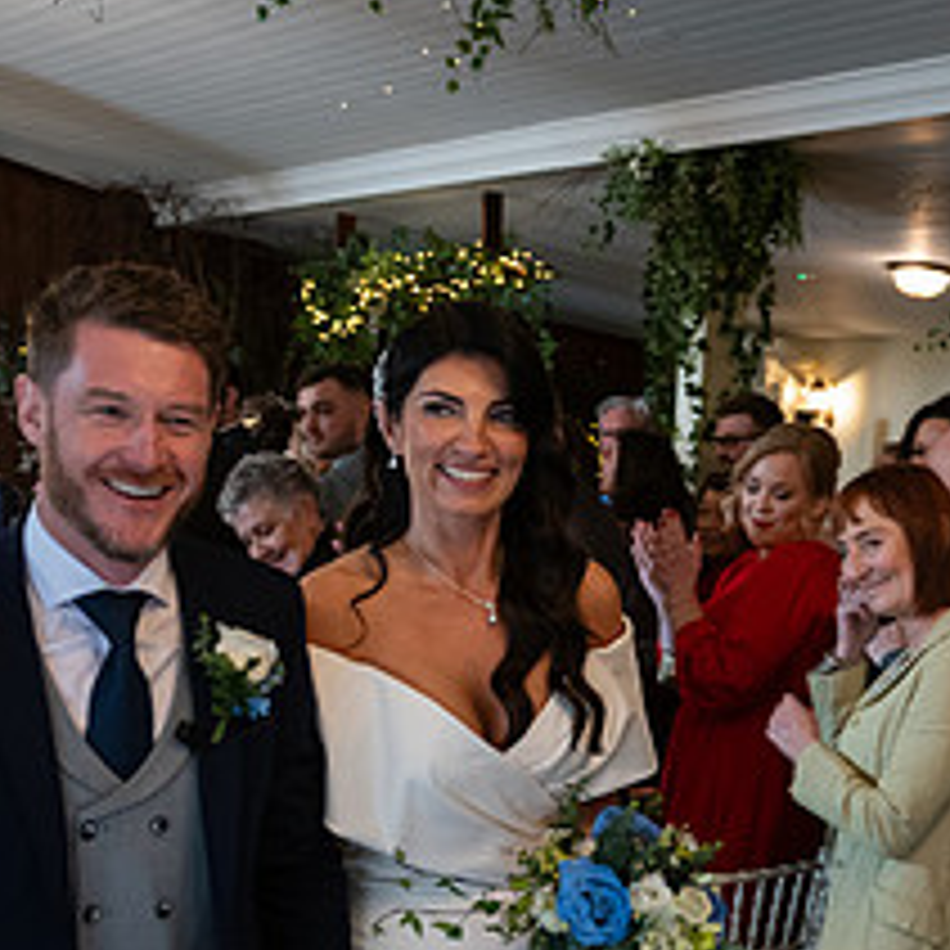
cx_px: 653
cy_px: 822
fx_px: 1739
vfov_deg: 29.5
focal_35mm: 56
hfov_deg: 30.3
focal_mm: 24
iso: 800
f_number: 3.5
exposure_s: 1/160
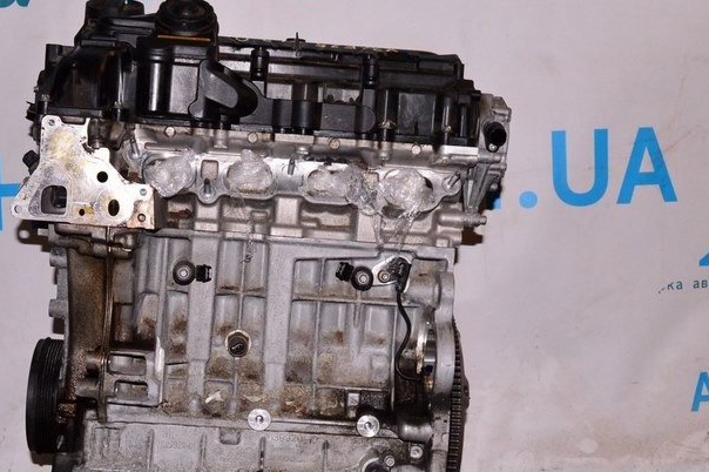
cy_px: 279
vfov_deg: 22.2
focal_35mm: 61
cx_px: 284
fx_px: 1201
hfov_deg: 32.8
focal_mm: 24
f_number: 8
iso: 1600
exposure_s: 1/200
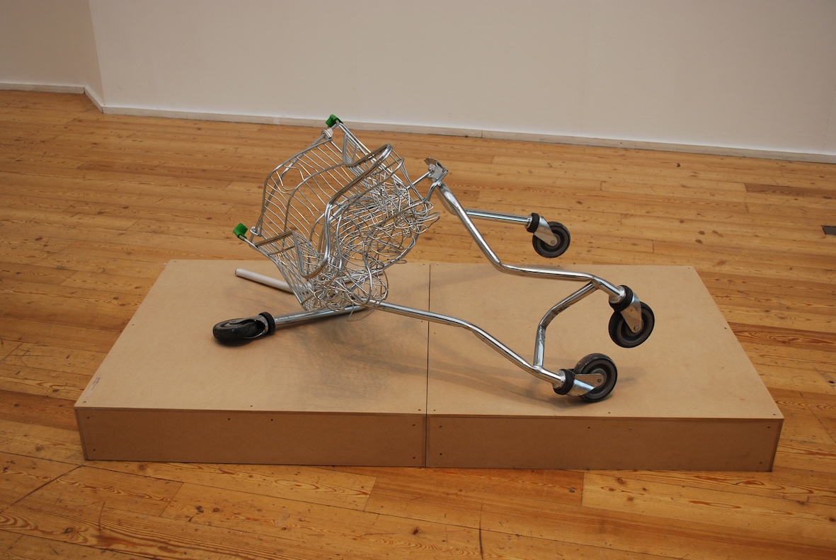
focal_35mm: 36
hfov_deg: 53.1
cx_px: 418
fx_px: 837
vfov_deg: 37.0
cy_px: 280
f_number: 5
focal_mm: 24
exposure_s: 1/100
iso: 200
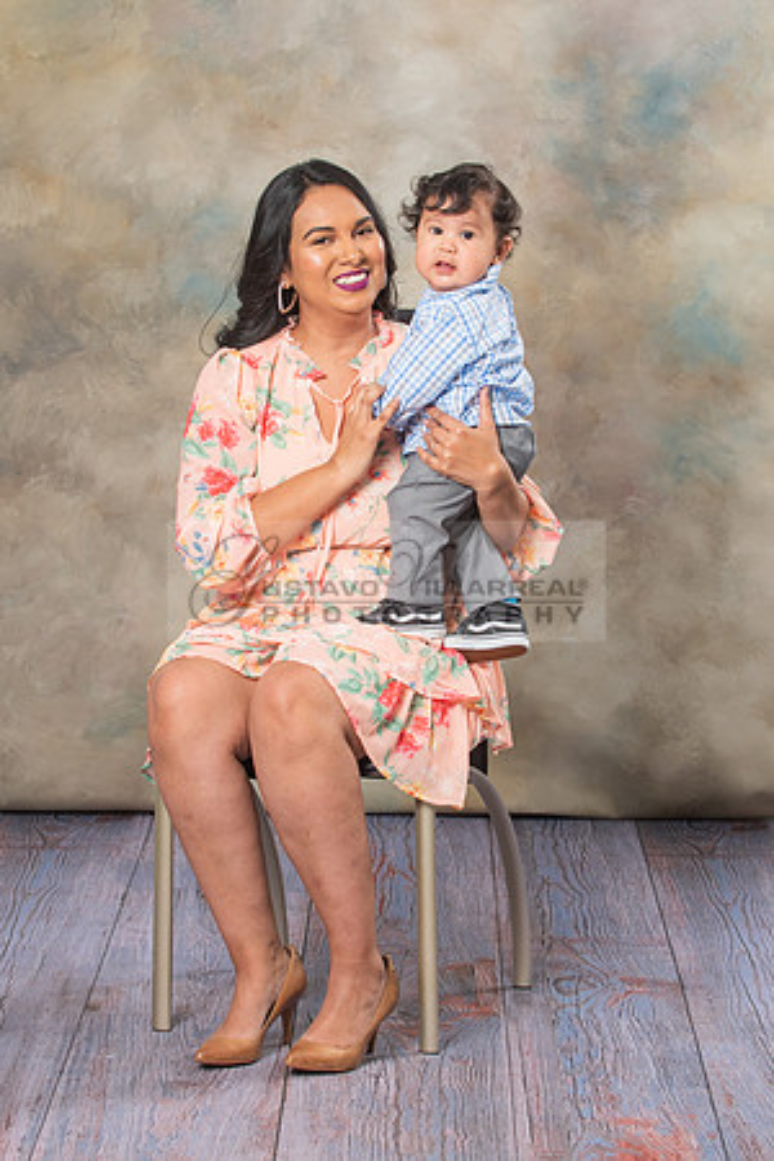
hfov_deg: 11.1
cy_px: 524
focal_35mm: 124
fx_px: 3993
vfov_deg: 16.5
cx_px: 402
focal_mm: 70
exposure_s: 1/125
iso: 200
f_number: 5.6
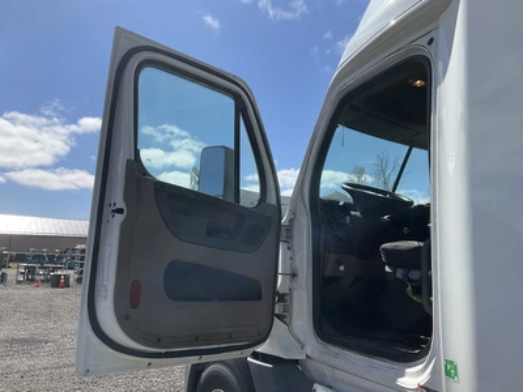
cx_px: 262
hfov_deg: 61.7
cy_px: 196
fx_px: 438
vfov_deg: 48.2
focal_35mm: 29
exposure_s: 1/2320
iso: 25
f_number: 1.8
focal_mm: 3
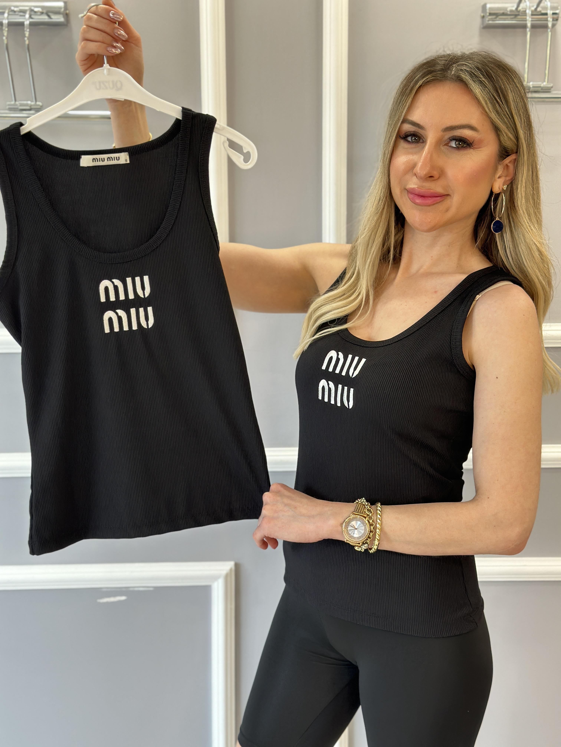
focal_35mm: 48
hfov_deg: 30.3
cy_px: 374
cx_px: 280
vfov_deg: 39.7
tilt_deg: -8.3
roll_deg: +0.1
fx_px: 1037
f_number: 1.78
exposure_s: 1/77
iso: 125
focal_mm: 6.86
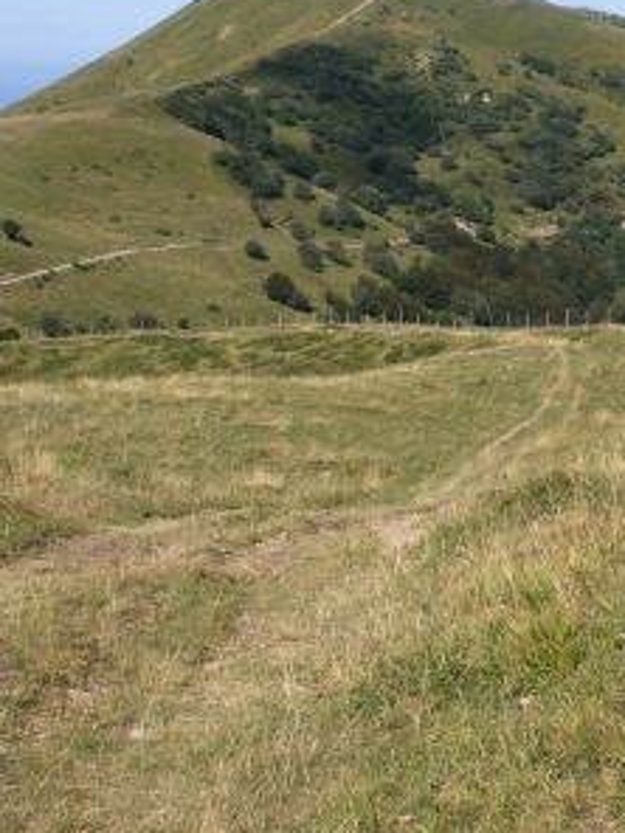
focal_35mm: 67
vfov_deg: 28.9
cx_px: 484
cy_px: 324
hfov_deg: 21.7
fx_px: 1613
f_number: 5
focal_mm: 7.1
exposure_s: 1/800
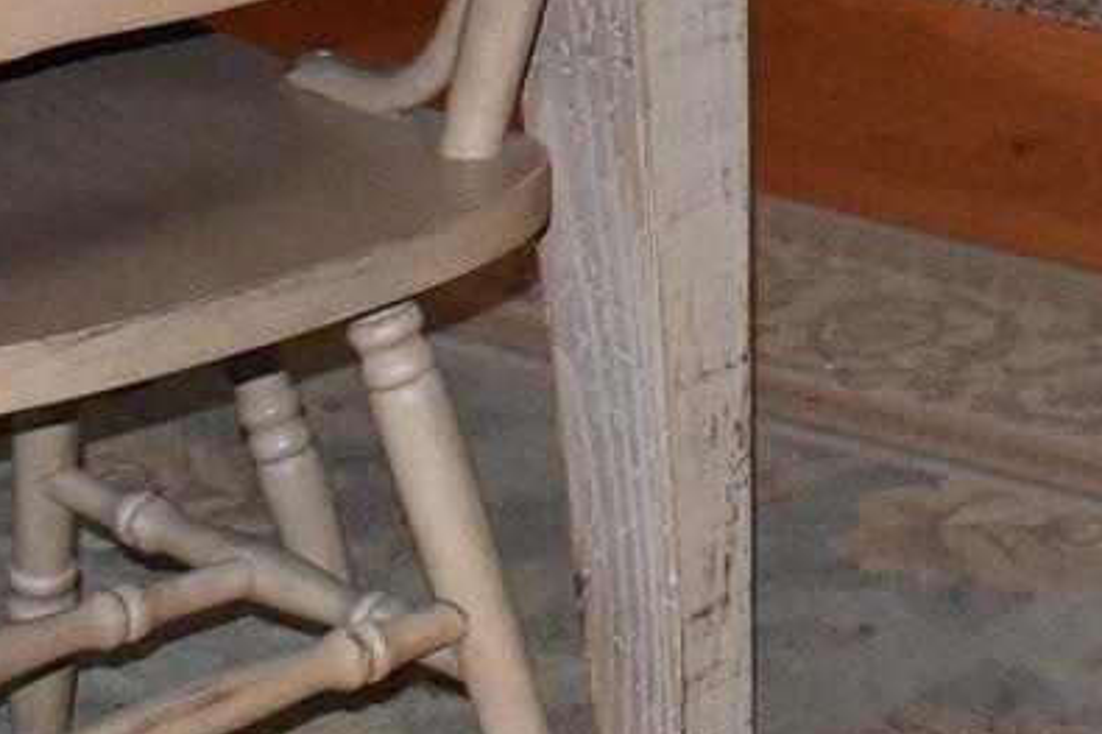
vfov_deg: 6.2
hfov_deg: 9.4
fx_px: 6425
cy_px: -1217
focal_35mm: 210
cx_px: 1886
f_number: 4.5
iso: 800
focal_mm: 18
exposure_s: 1/100
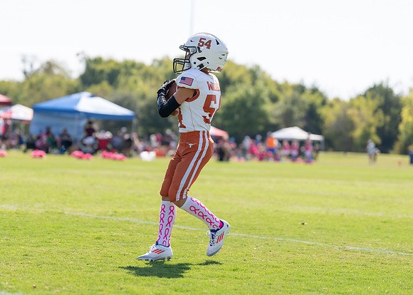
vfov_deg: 11.4
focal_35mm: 125
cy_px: 164
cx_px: 176
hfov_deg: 16.0
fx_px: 1472
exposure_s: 1/1600
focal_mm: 102
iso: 100
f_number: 2.8
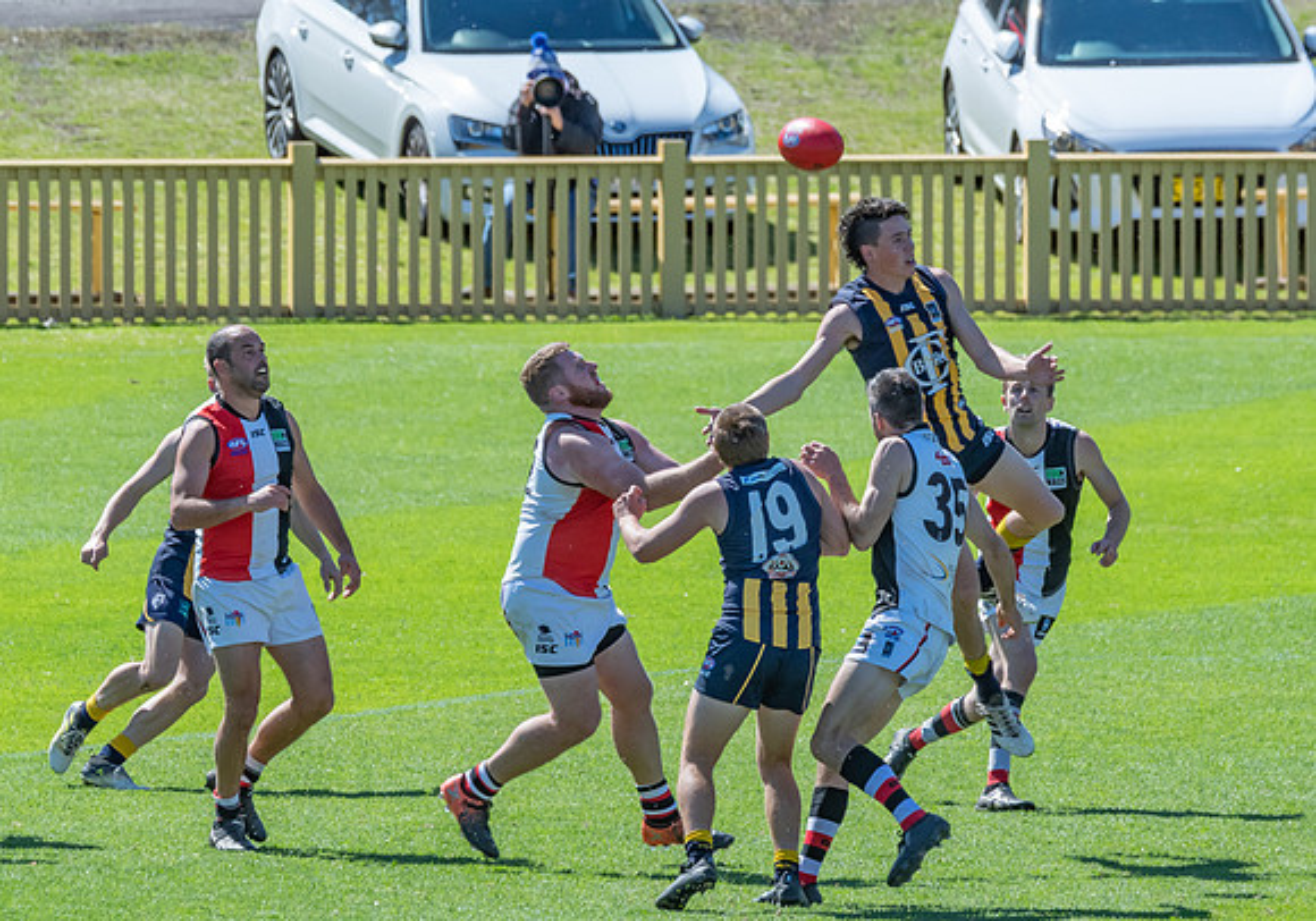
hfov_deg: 2.6
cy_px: 387
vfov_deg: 1.8
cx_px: 695
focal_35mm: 790
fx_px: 29335
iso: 800
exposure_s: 1/800
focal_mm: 420
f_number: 13
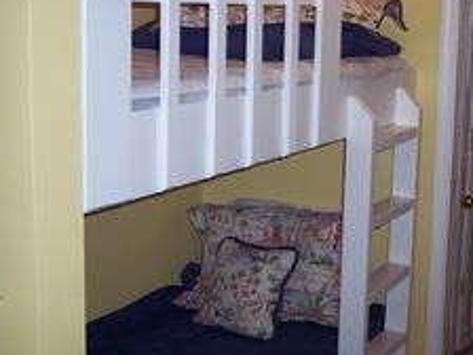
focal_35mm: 64
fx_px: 875
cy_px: 175
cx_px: 304
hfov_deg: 30.1
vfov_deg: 22.9
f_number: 2.8
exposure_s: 1/60
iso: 100
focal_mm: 8
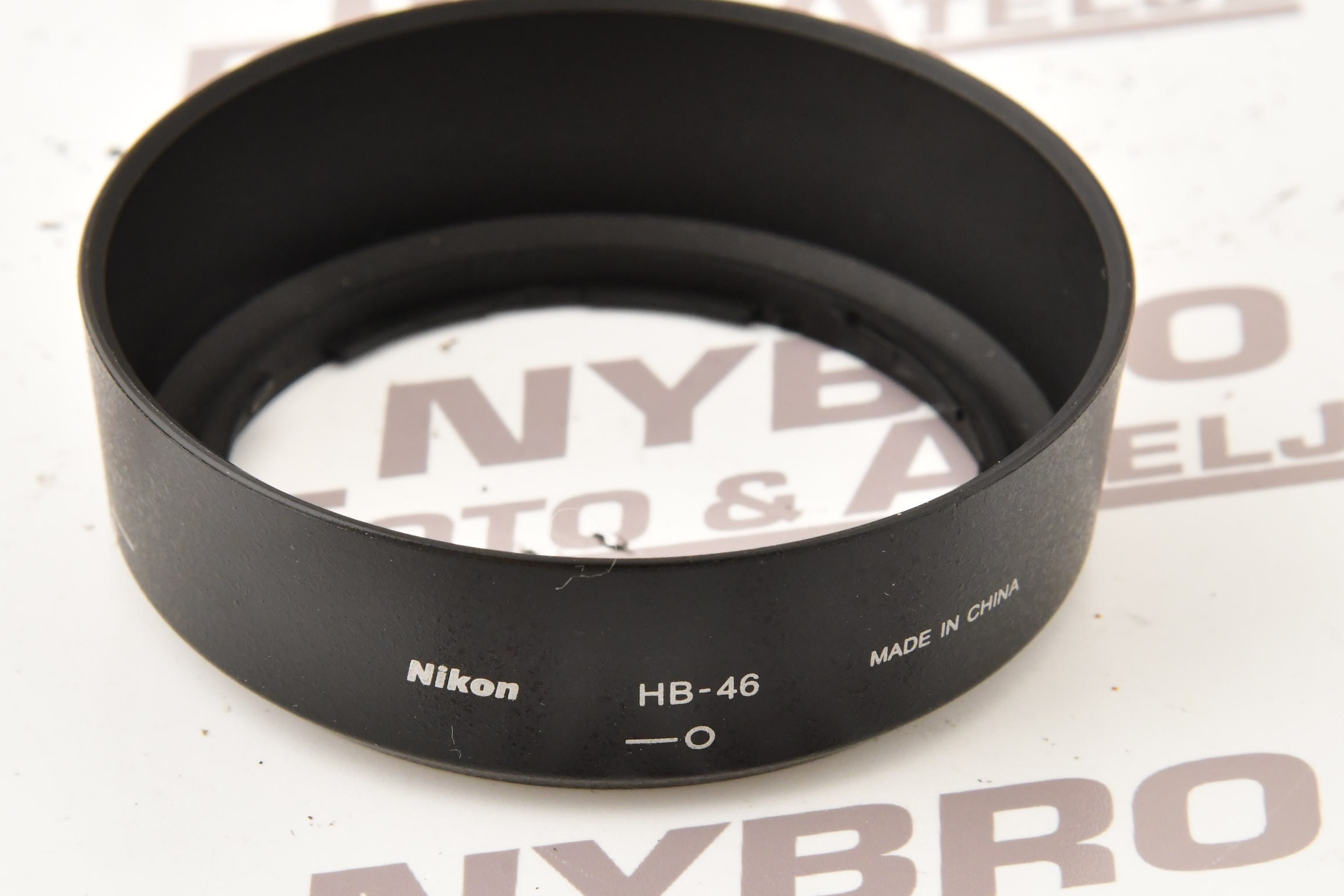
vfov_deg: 8.3
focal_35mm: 165
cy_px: 436
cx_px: 625
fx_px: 6160
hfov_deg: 12.5
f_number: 13
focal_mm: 120
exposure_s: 1/160
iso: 1600
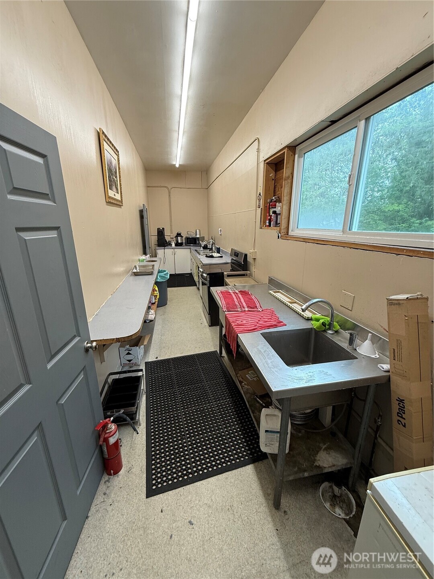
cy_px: 290
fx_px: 234
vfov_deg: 102.1
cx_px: 217
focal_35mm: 14
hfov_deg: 85.7
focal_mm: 2.22
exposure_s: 1/120
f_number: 2.2
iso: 125
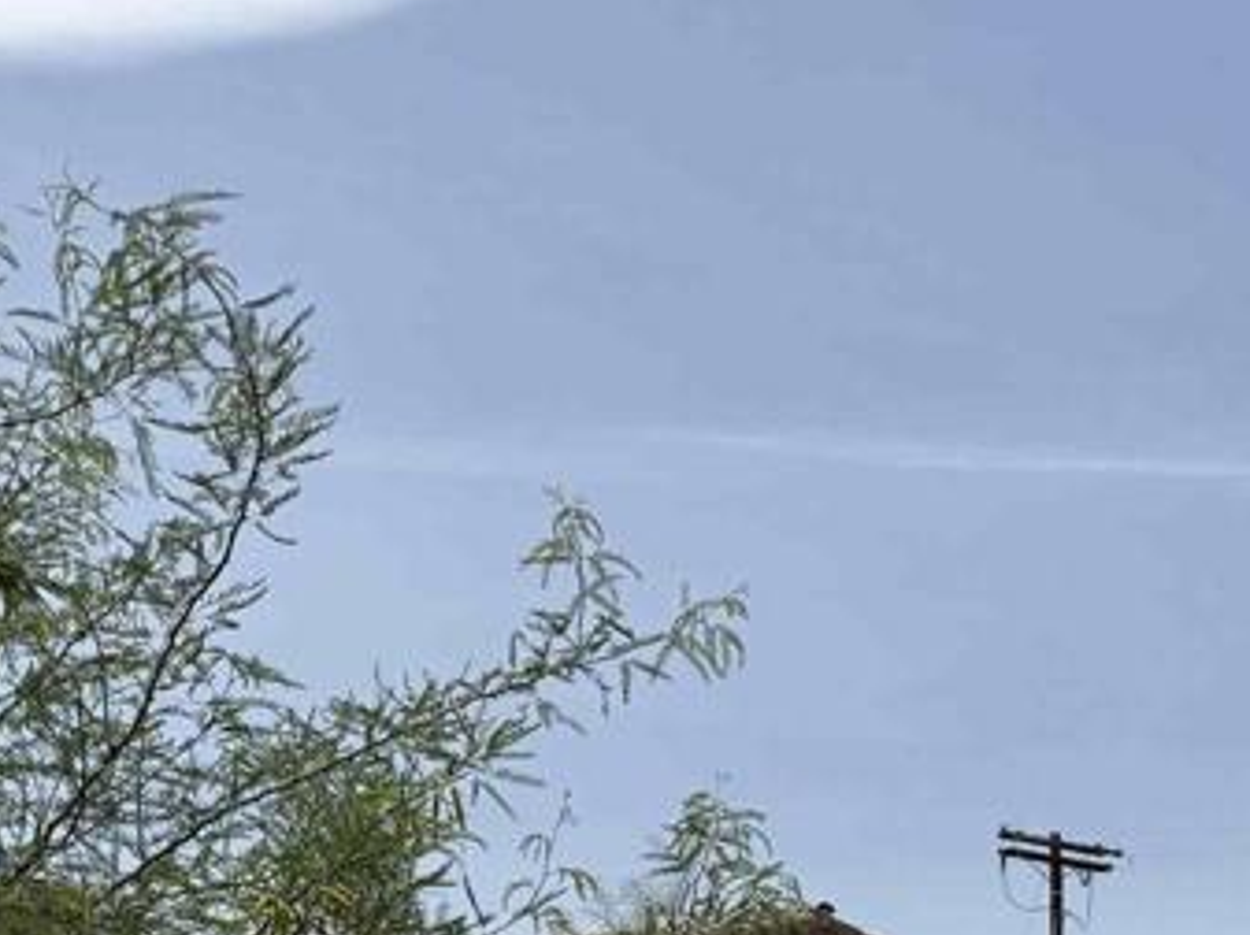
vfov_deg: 18.6
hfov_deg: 22.8
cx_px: 1758
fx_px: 2633
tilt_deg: +2.1
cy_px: 1243
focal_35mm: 73
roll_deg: -1.1
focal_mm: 6.76
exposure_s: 1/8130
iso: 80
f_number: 1.78
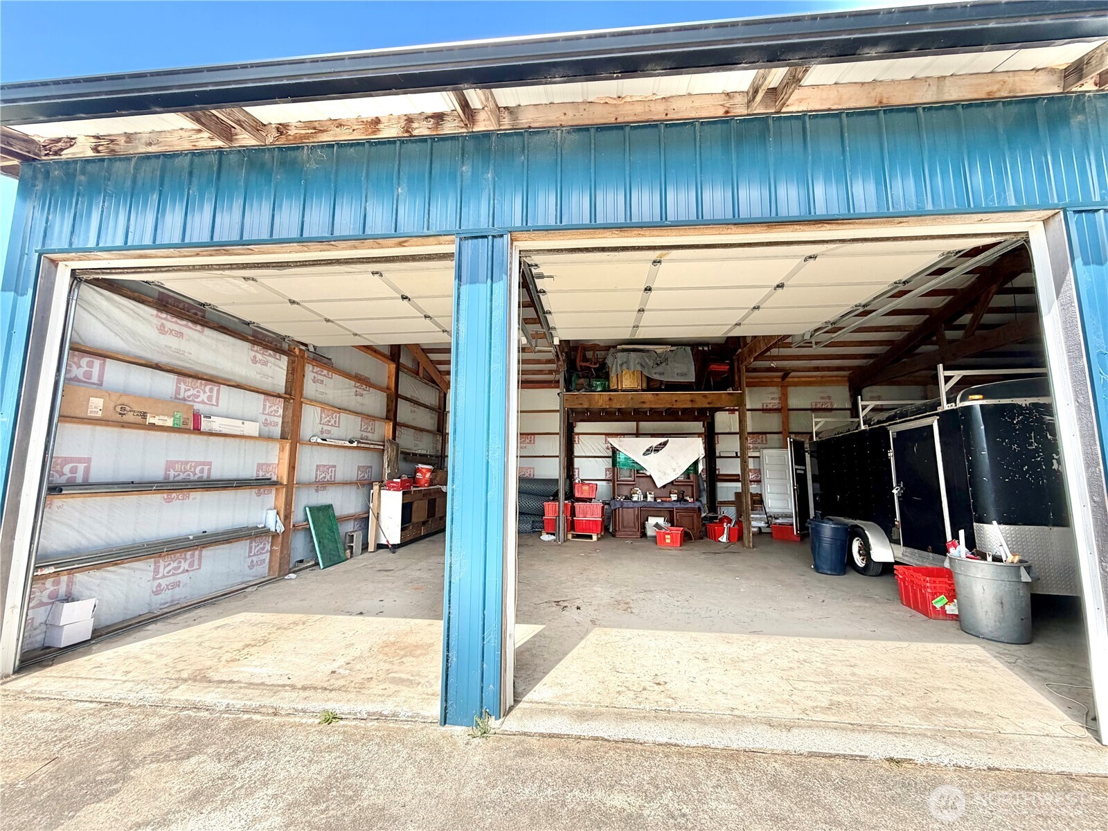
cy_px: 416
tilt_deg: +6.2
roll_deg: +0.0
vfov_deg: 85.7
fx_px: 448
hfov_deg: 102.1
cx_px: 554
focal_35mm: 14
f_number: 2.2
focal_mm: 2.22
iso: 40
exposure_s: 1/658
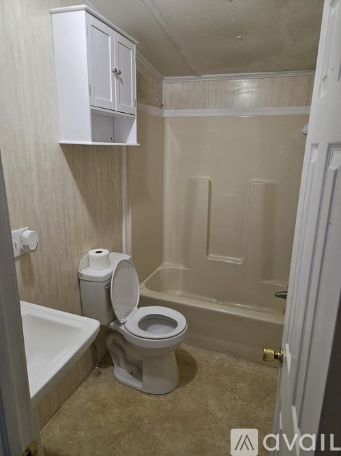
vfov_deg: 73.9
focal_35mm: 23
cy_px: 228
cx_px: 170
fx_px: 302
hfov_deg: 58.9
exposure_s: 1/120
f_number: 1.8
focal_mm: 5.4
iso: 320
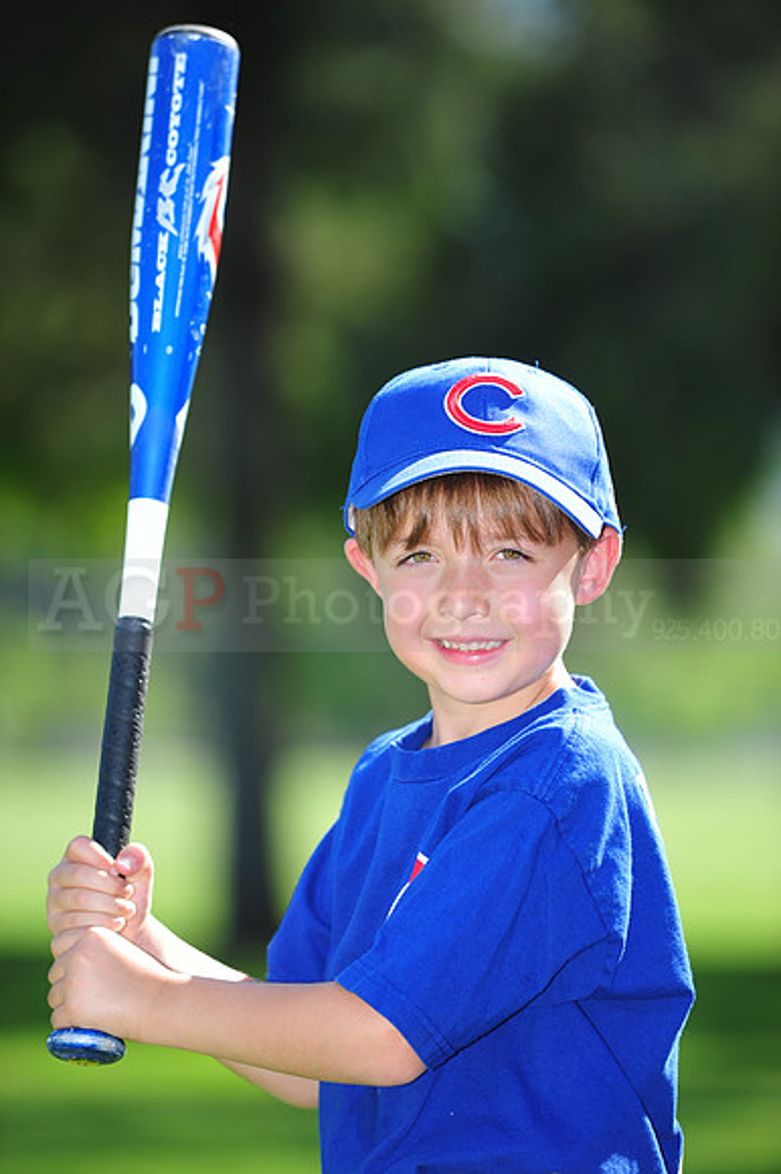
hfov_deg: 6.9
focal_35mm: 200
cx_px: 390
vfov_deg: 10.3
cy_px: 587
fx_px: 6516
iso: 200
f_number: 4.5
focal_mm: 200
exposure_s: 1/500
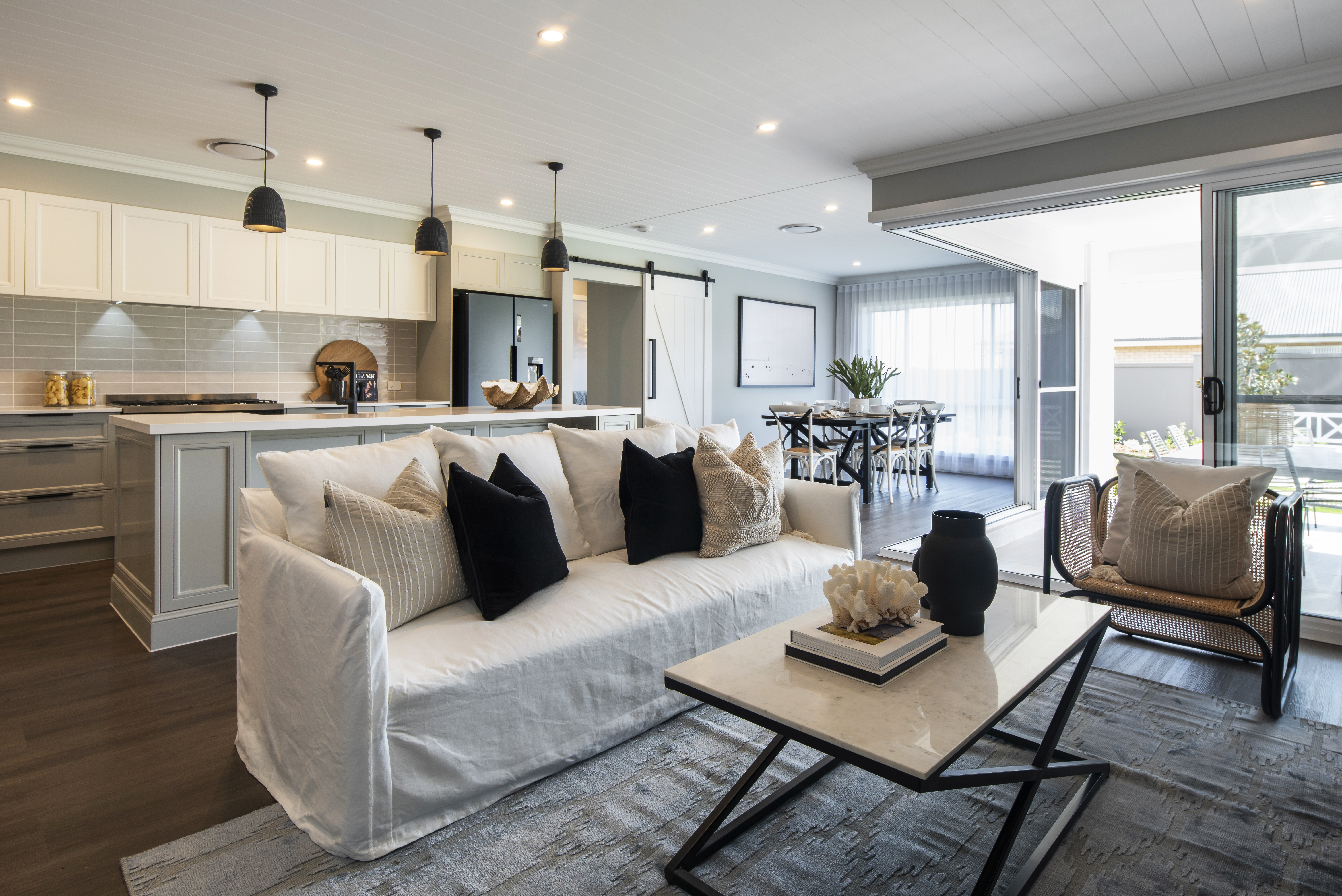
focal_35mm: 19
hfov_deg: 86.9
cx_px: 671
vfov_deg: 64.6
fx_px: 708
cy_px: 448
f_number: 13
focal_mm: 19
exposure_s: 1/2
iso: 64
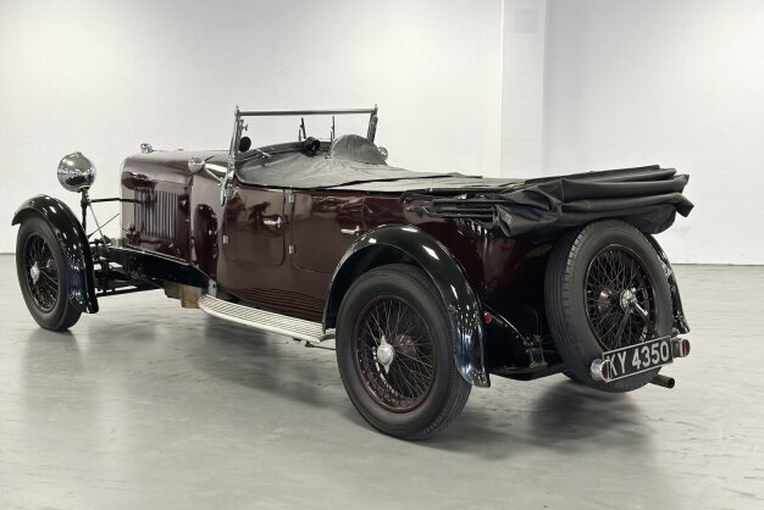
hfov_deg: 38.9
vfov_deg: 26.5
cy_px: 250
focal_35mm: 51
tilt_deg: -7.9
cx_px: 389
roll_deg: +0.0
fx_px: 1083
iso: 125
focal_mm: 6.86
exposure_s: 1/66
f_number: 1.78
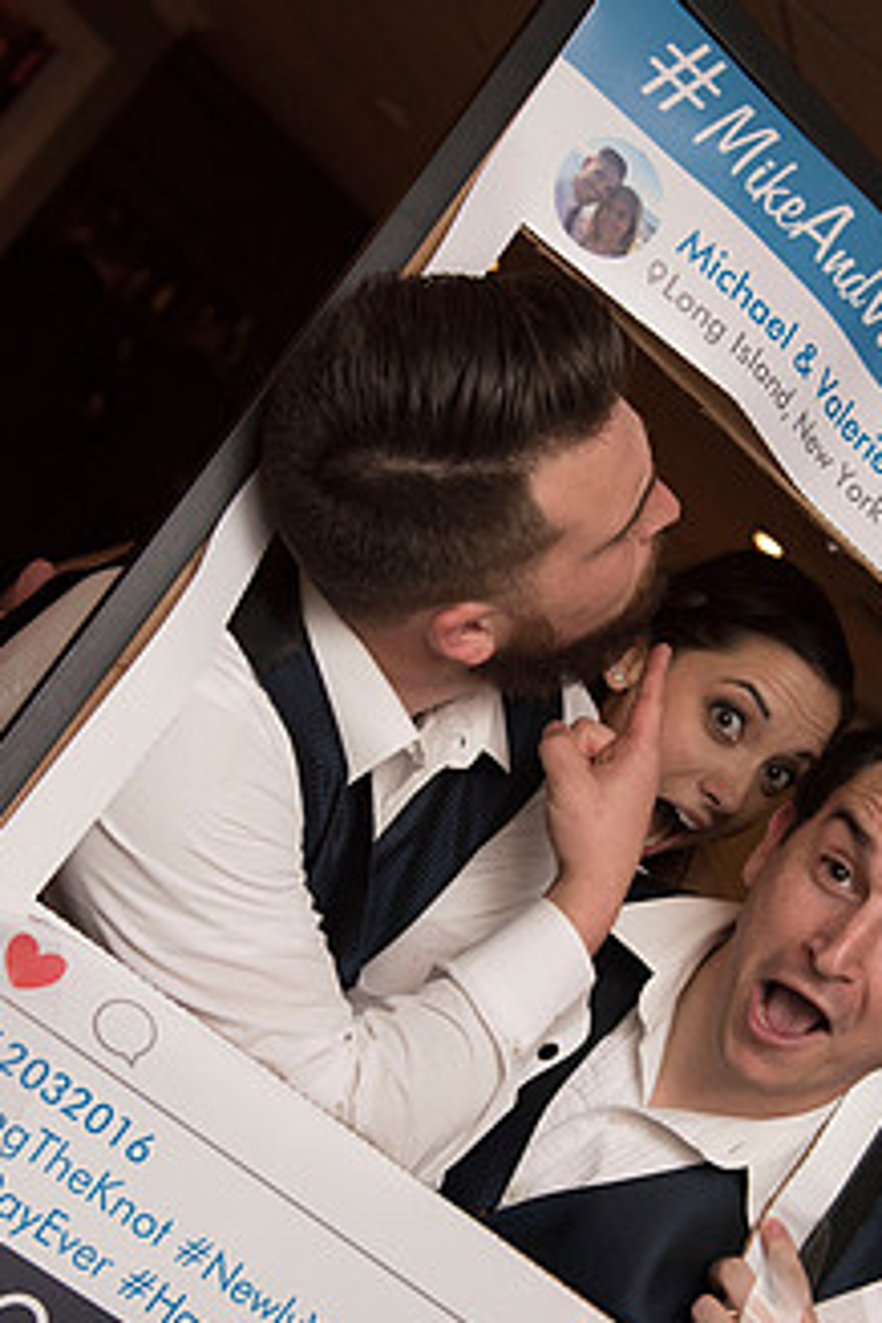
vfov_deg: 30.3
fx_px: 2425
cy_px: 878
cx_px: 562
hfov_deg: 20.6
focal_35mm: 66
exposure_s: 1/200
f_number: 5
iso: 2000
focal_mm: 48
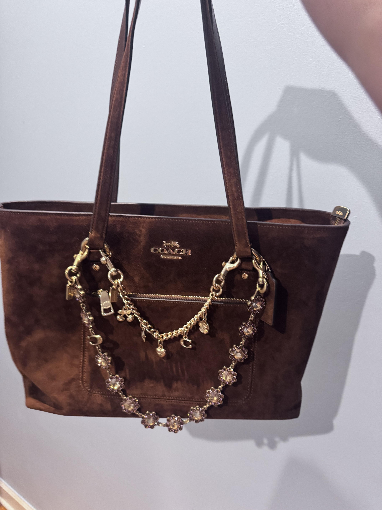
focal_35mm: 24
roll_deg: -1.3
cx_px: 191
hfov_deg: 56.8
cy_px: 255
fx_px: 353
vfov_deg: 71.6
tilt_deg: -17.3
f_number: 1.78
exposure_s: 1/40
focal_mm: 6.76
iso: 640
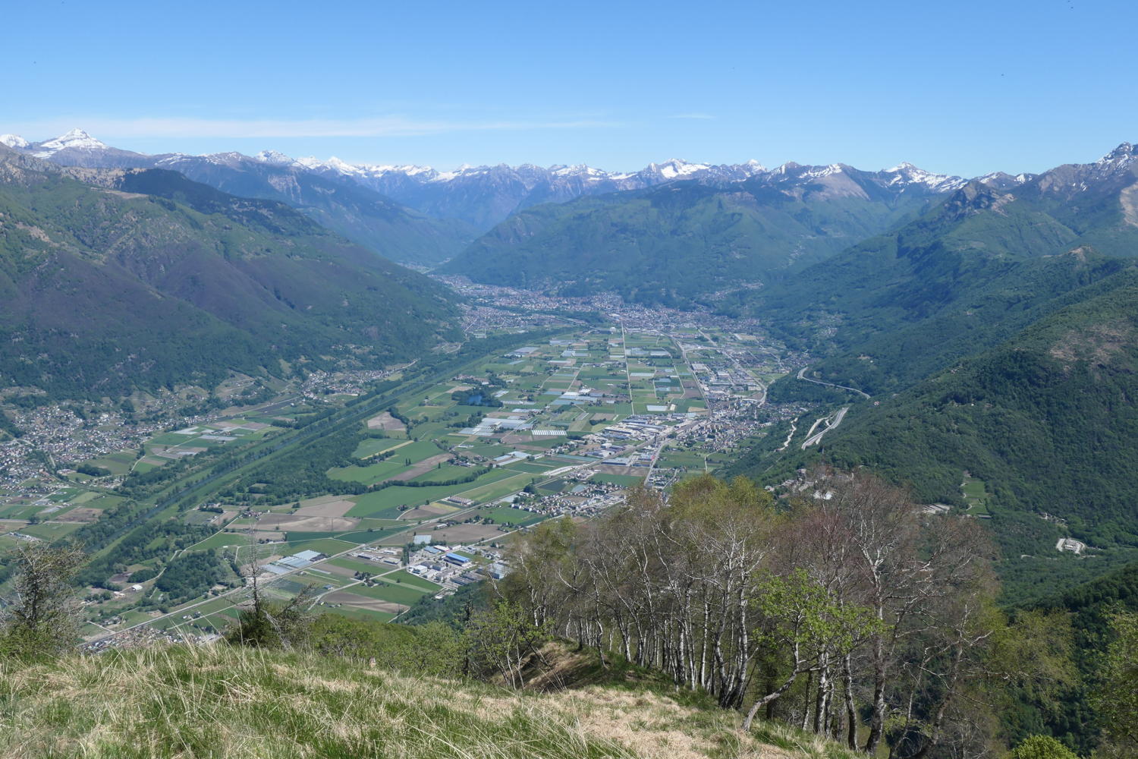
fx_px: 1043
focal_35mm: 33
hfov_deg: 57.2
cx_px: 569
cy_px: 380
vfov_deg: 40.0
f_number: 5.6
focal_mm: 12
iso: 200
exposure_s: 1/1000
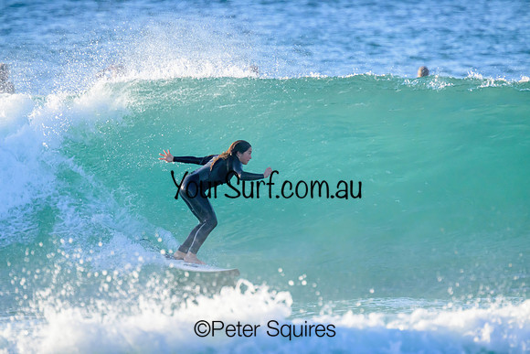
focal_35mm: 800
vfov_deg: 1.7
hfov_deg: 2.6
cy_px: 177
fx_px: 11780
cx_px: 265
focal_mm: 800
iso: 3200
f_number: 11
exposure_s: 1/2000
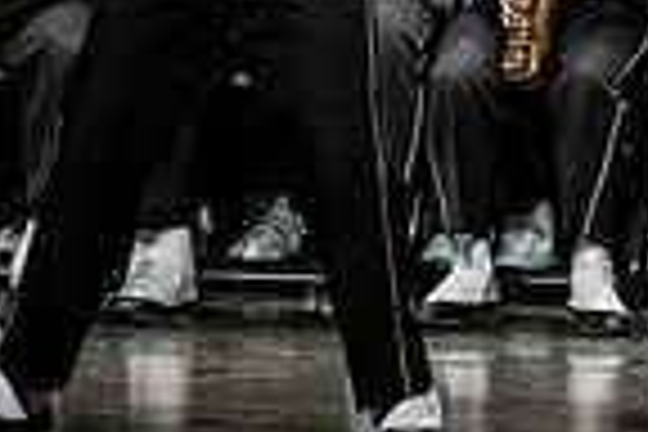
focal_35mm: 847
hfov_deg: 2.4
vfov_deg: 1.6
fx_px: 15245
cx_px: 396
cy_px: -230
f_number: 4
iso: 4000
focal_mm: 140
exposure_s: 1/500
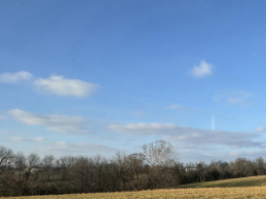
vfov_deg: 37.5
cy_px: 171
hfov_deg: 41.7
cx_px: 287
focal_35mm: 36
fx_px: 277
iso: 50
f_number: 2.2
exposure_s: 1/1299
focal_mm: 2.22
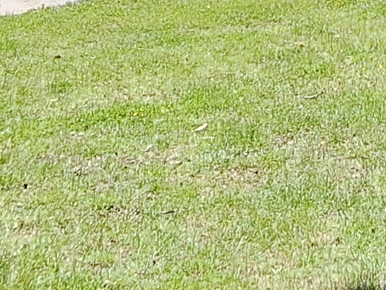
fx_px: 948
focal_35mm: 85
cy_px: -267
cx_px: 423
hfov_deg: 21.8
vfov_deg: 14.7
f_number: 2.2
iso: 40
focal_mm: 1.74
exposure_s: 1/1195
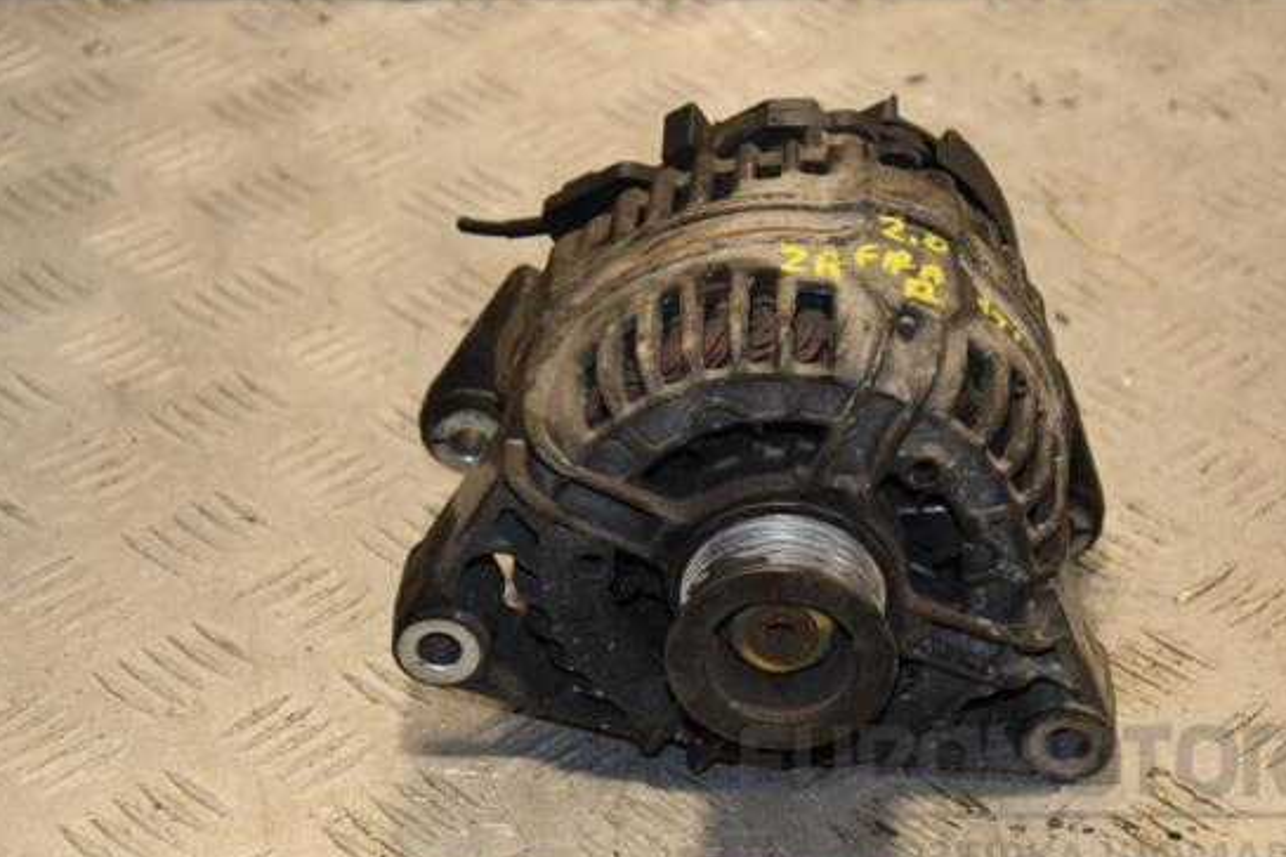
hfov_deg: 18.8
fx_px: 3892
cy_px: 446
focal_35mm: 109
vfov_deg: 12.6
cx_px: 696
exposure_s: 1/160
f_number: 5.3
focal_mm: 66
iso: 800
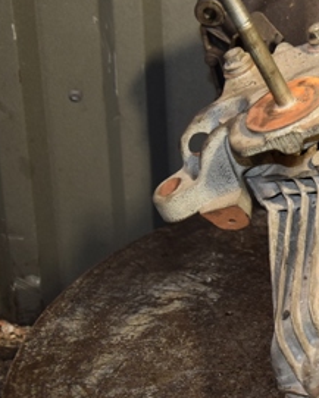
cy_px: 151
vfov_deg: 22.9
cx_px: 454
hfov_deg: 17.0
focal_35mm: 83
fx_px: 980
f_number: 5
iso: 800
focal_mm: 25
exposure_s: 1/100
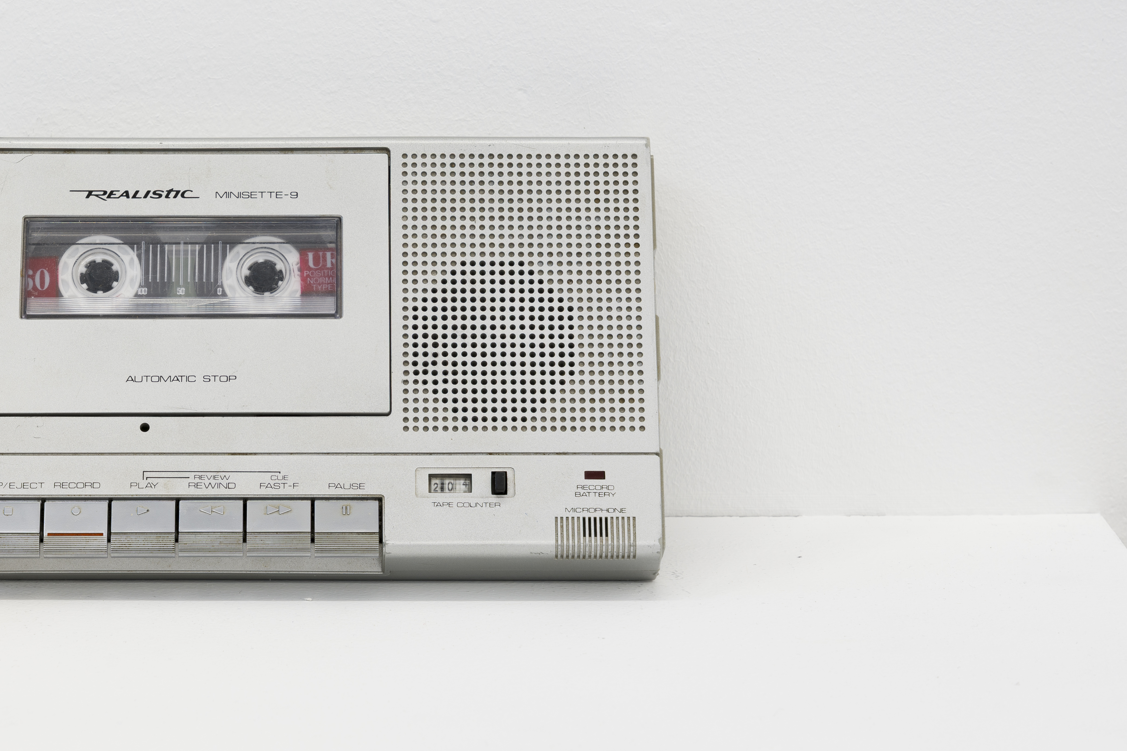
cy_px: 367
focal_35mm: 112
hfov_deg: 18.2
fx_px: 3506
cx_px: 303
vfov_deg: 12.2
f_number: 11
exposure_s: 1/6
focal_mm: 70
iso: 100
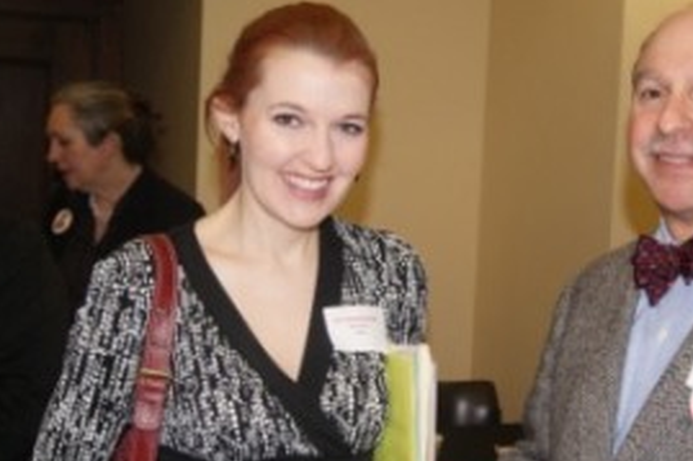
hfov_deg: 36.7
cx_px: 437
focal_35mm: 54
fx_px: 1039
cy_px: 263
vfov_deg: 25.0
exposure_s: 1/60
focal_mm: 24
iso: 400
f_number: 5.6
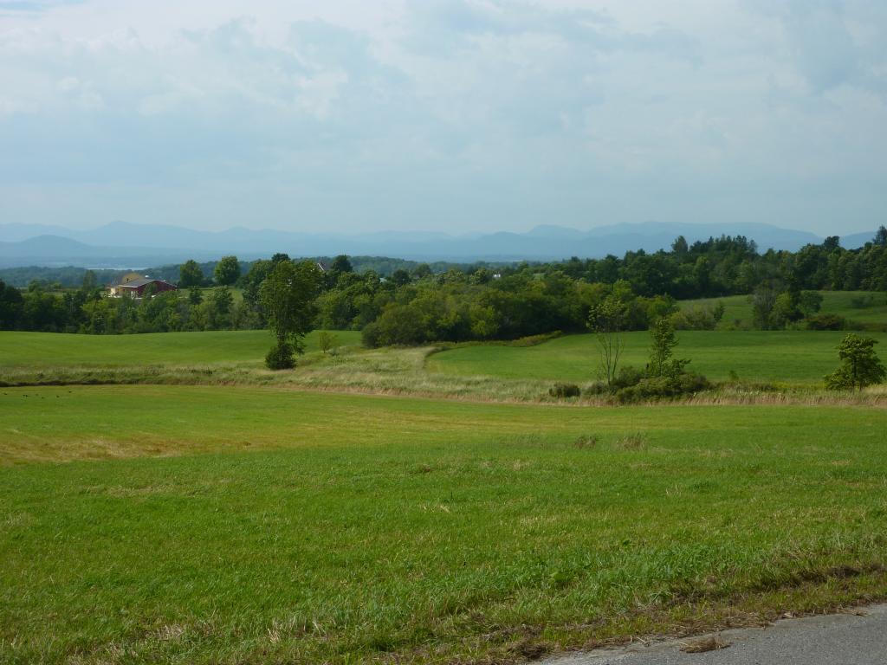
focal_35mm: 59
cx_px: 444
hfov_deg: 32.7
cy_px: 332
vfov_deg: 24.8
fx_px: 1512
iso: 80
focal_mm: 9.7
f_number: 5.6
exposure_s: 1/640
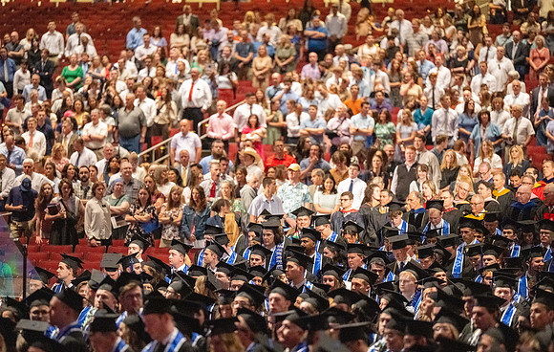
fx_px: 3077
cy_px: 185
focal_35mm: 203
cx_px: 277
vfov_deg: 6.5
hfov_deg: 10.3
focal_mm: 200
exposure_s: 1/200
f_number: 2.8
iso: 5000
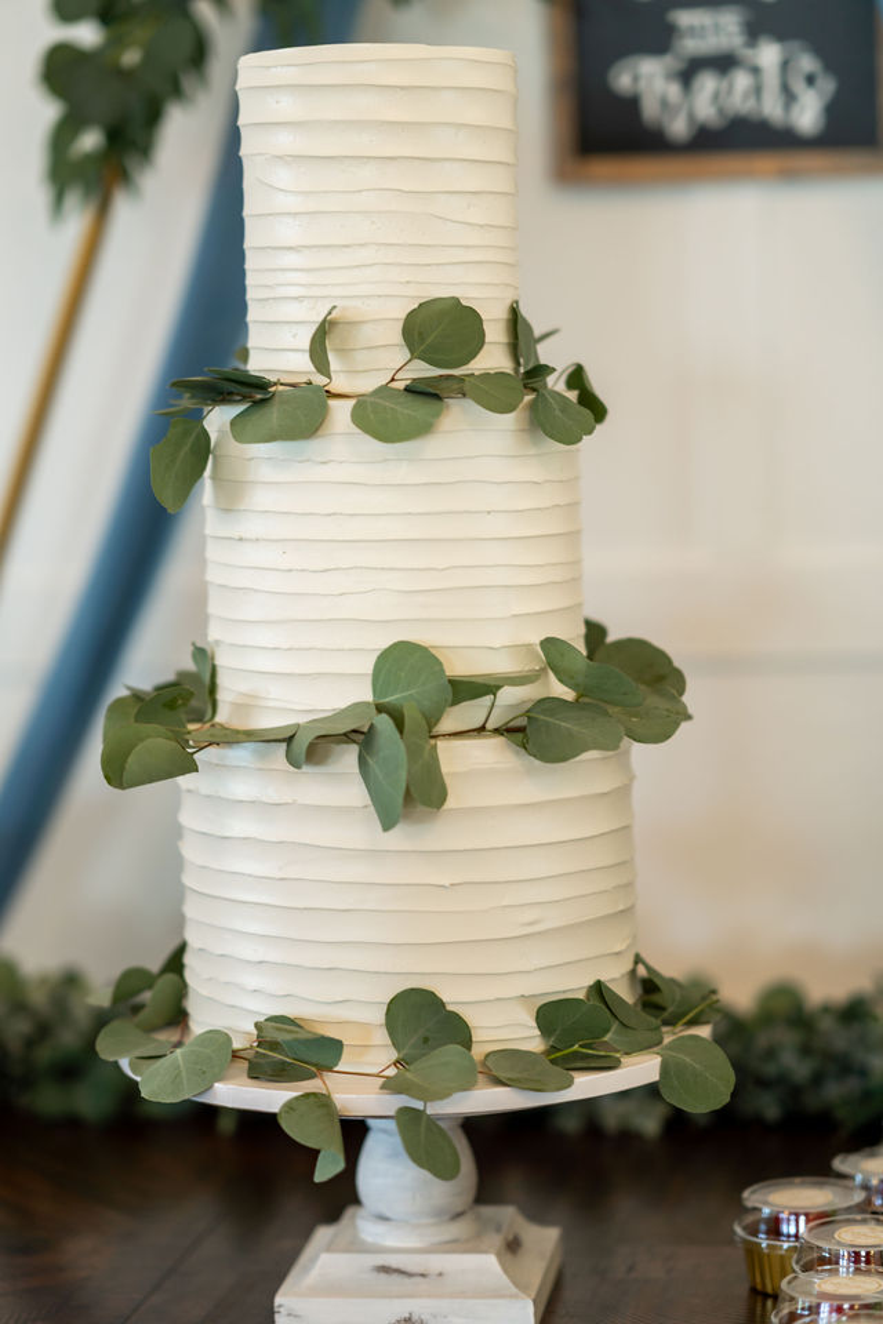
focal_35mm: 85
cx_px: 442
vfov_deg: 23.9
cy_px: 662
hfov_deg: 16.1
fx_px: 3127
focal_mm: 85
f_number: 1.6
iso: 100
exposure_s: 1/100
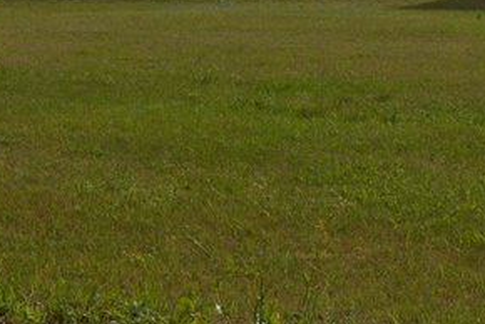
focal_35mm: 148
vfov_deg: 8.9
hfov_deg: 13.5
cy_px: -243
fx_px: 1996
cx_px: 592
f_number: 10
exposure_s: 1/400
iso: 100
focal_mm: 28
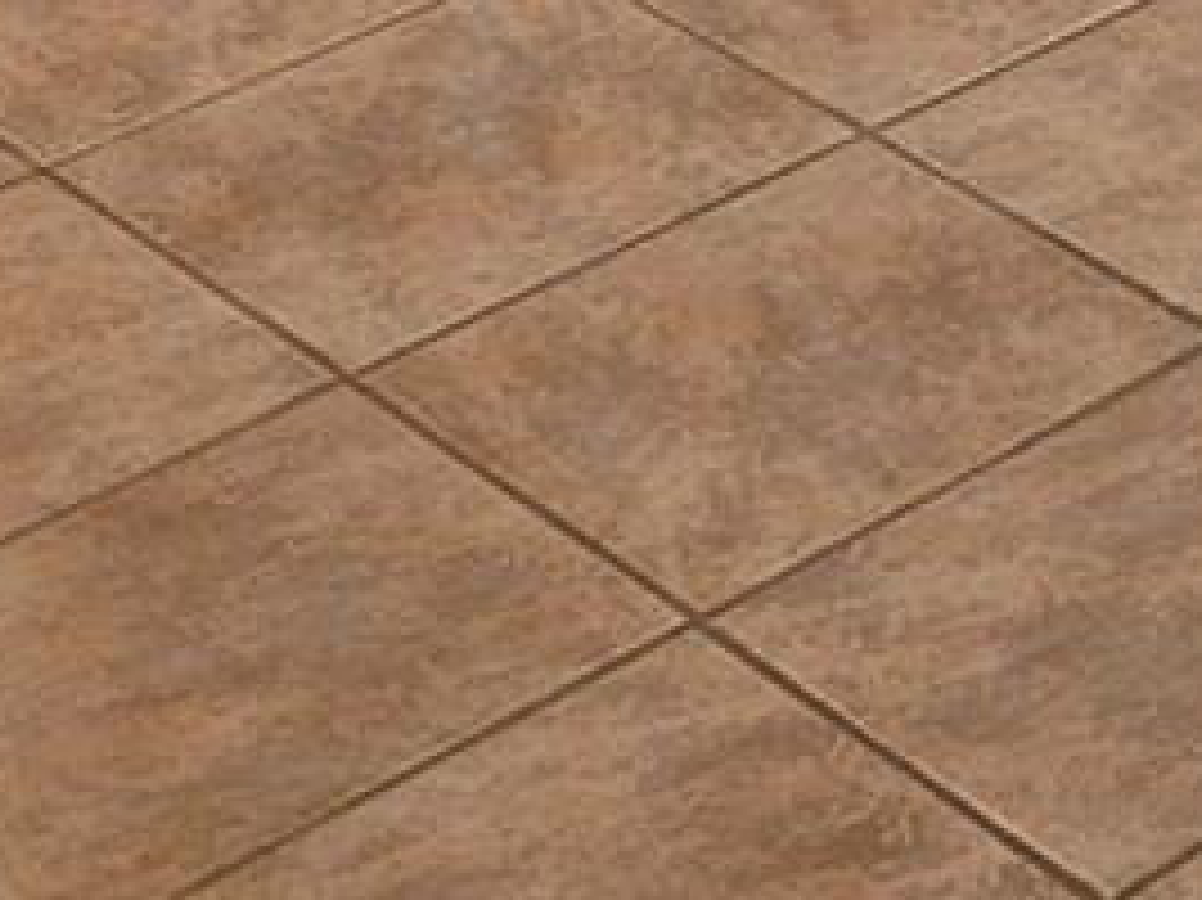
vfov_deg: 8.2
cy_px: -1764
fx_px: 5414
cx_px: 2201
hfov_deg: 11.7
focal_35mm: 156
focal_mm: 5.4
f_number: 1.8
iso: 200
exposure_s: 1/40
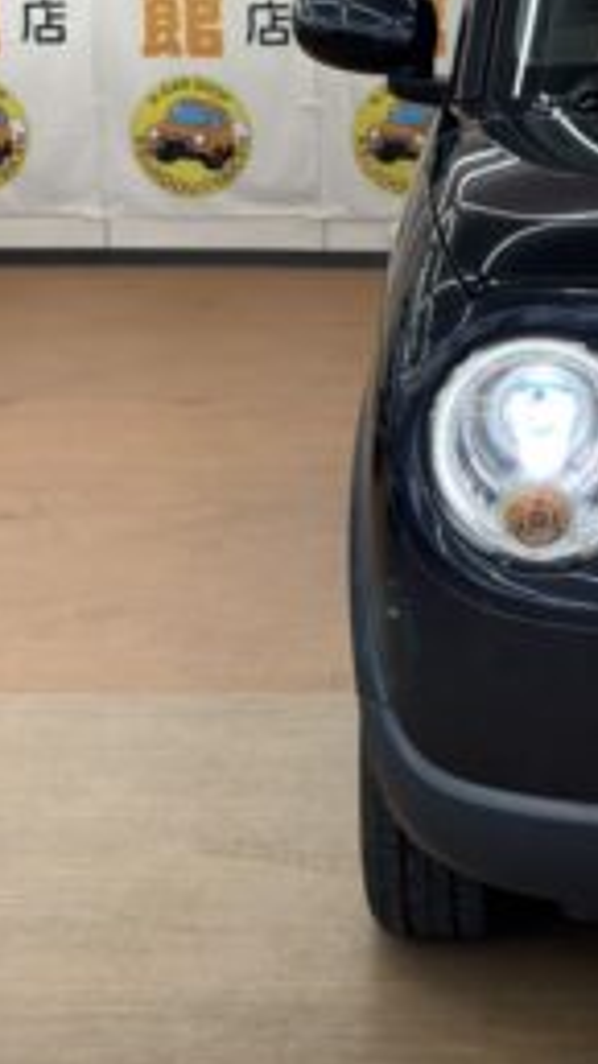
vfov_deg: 27.5
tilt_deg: -13.1
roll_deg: +1.0
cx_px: 483
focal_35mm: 77
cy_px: 534
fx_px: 2172
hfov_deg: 15.6
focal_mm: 5.96
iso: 50
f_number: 1.6
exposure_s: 1/100
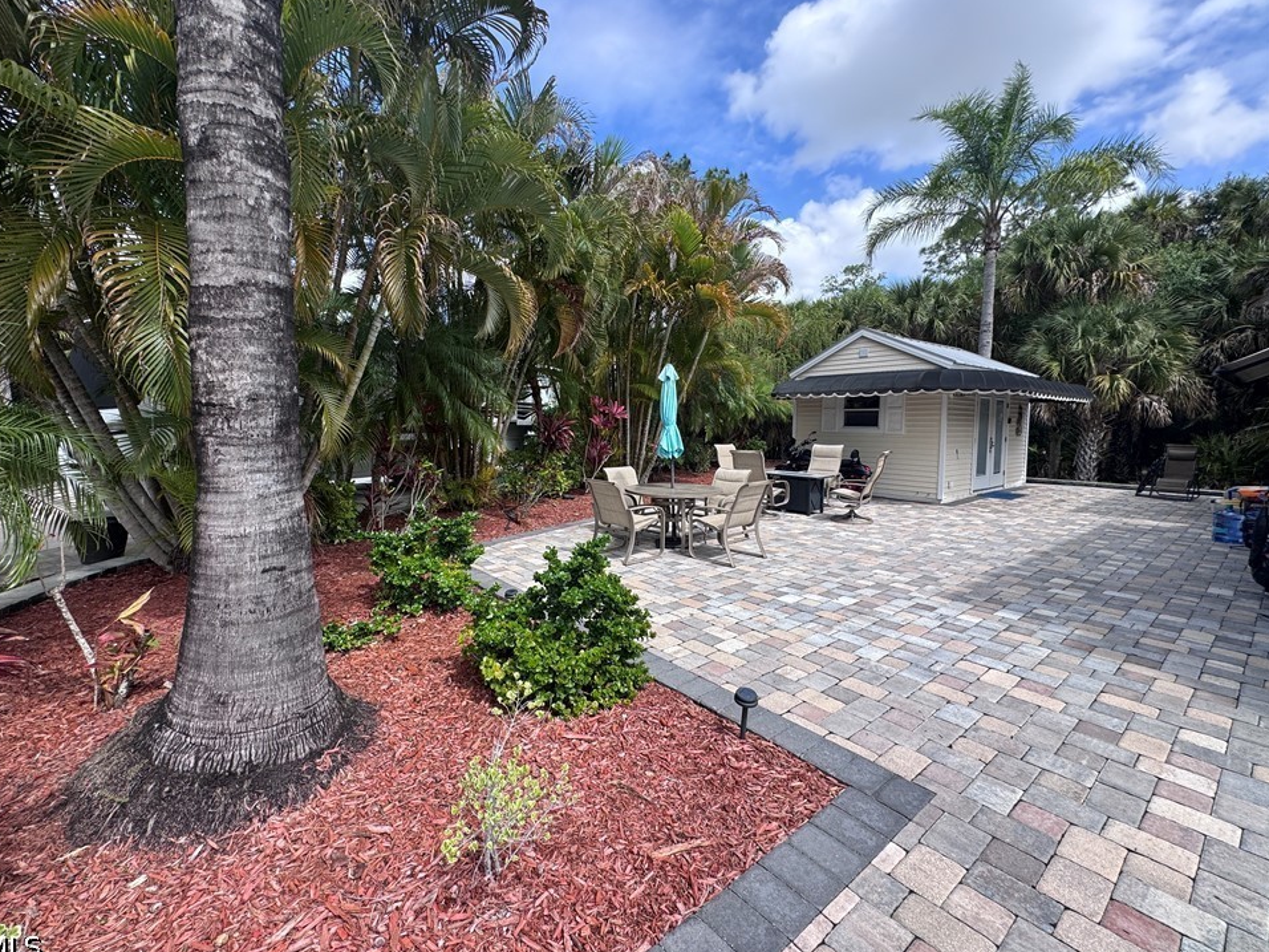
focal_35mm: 15
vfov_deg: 81.7
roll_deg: -0.7
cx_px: 596
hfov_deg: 98.1
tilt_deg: -2.9
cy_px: 459
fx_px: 550
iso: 50
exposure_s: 1/1078
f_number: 2.2
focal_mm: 2.22
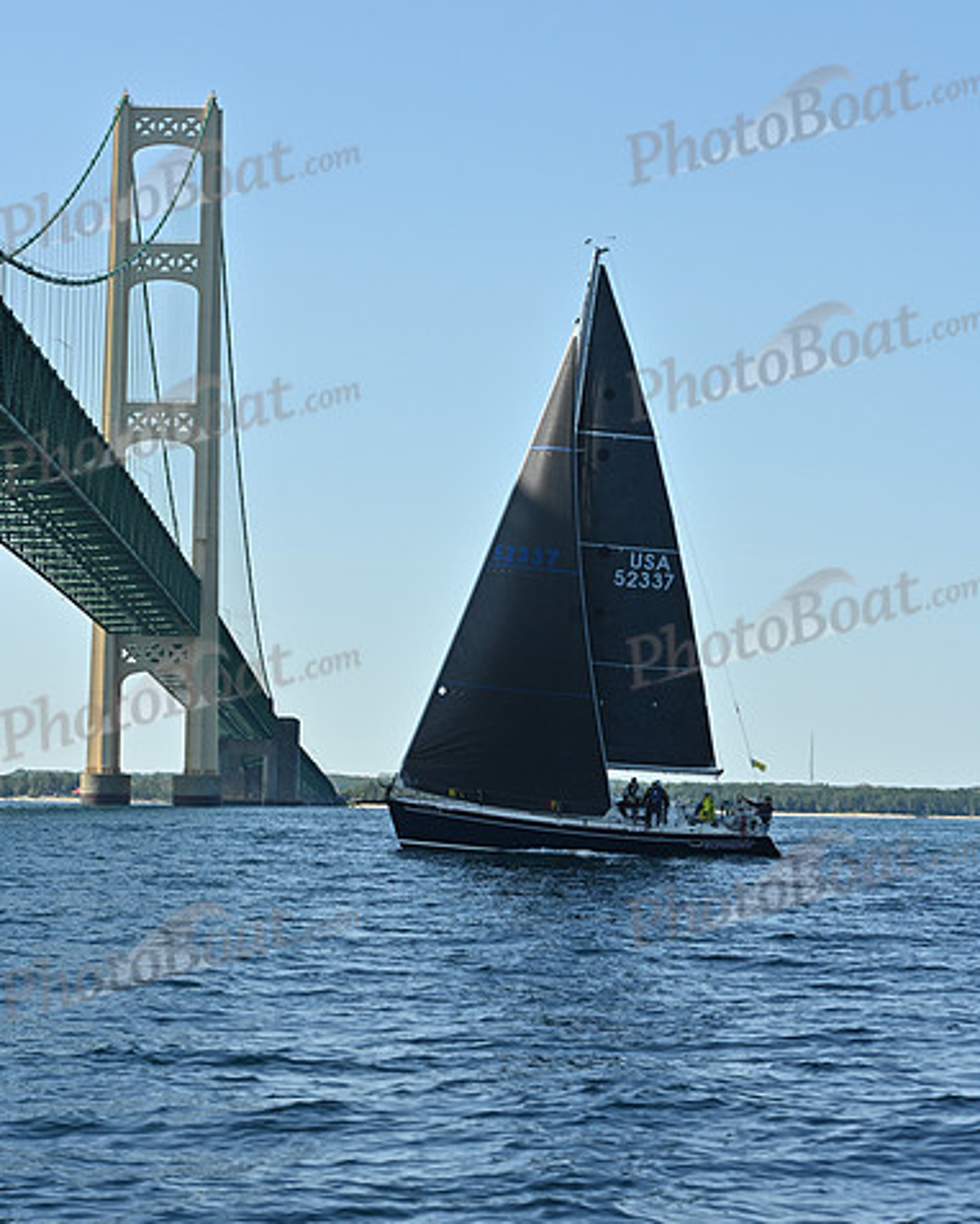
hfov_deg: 14.7
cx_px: 494
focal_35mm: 105
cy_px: 526
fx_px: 3804
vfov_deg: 18.3
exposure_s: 1/1000
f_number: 7.1
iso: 320
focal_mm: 92
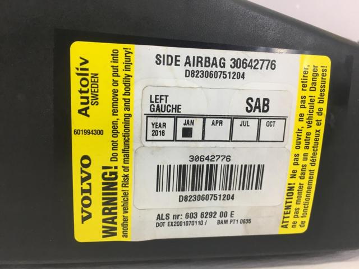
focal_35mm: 29
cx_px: 180
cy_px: 134
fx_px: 301
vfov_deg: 48.2
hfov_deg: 61.7
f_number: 2.2
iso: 25
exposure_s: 1/33
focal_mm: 4.15
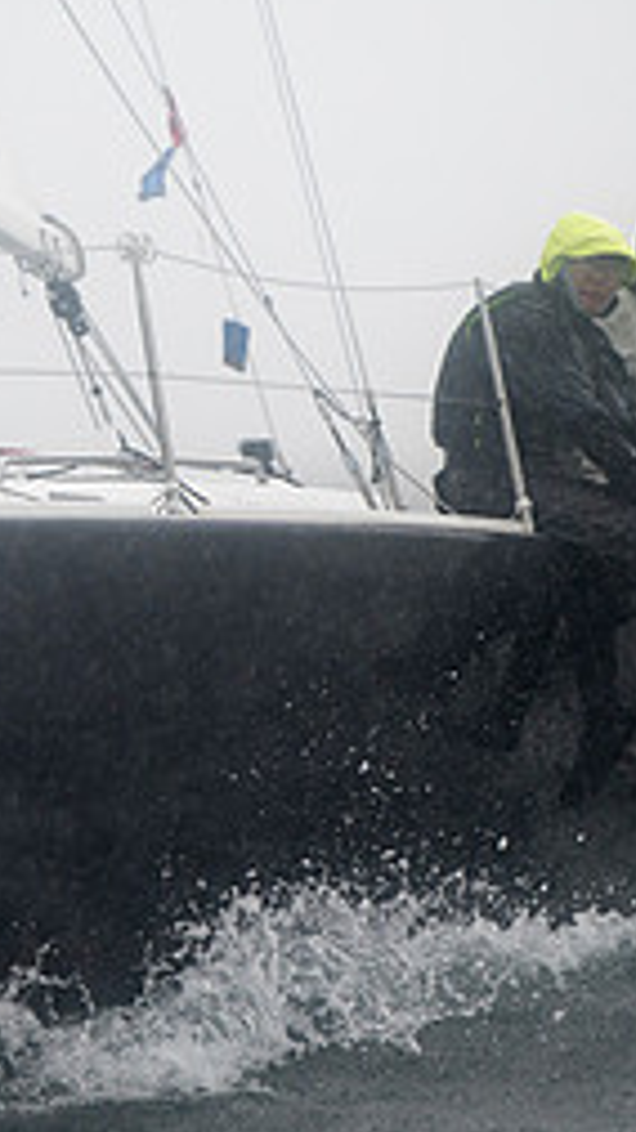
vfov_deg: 4.3
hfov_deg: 2.4
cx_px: 116
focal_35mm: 503
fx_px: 15106
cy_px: 512
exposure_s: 1/640
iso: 400
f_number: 3.2
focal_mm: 195
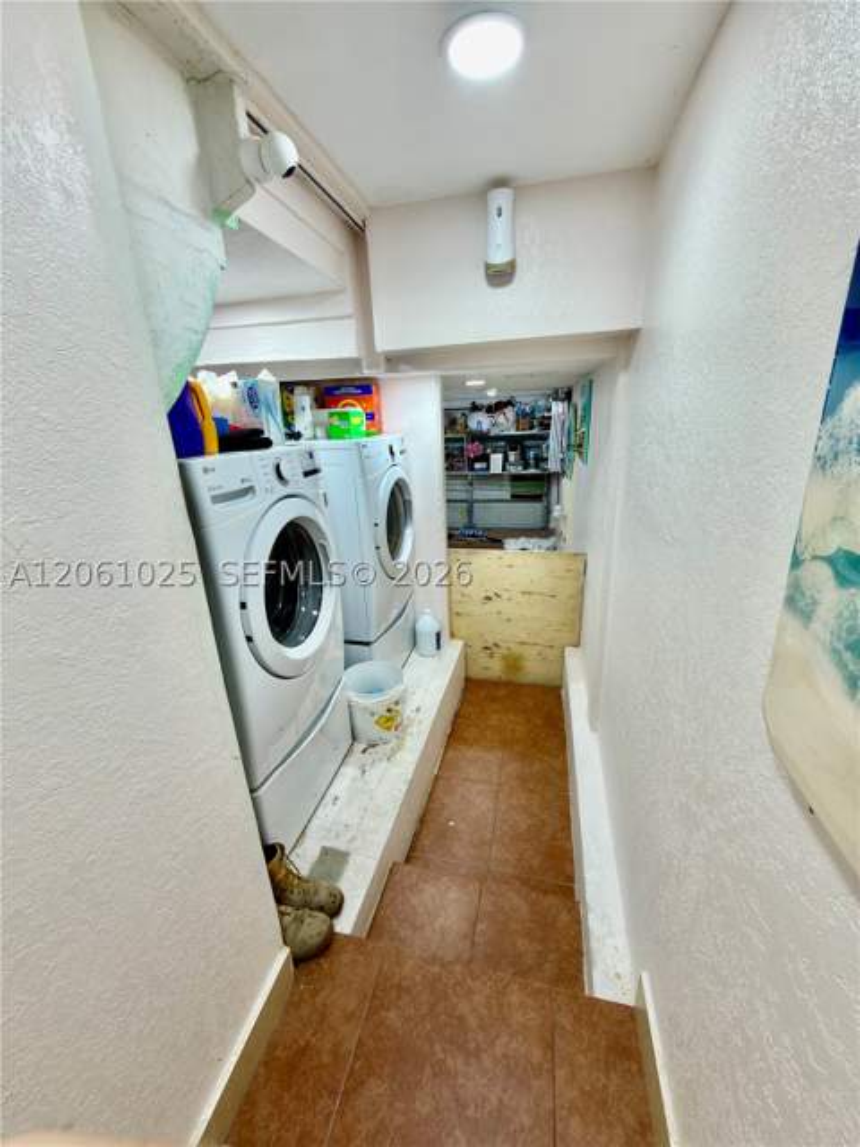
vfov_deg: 102.1
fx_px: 464
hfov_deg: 85.7
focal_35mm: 14
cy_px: 574
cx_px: 430
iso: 32
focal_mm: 2.22
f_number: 2.2
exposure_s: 1/40
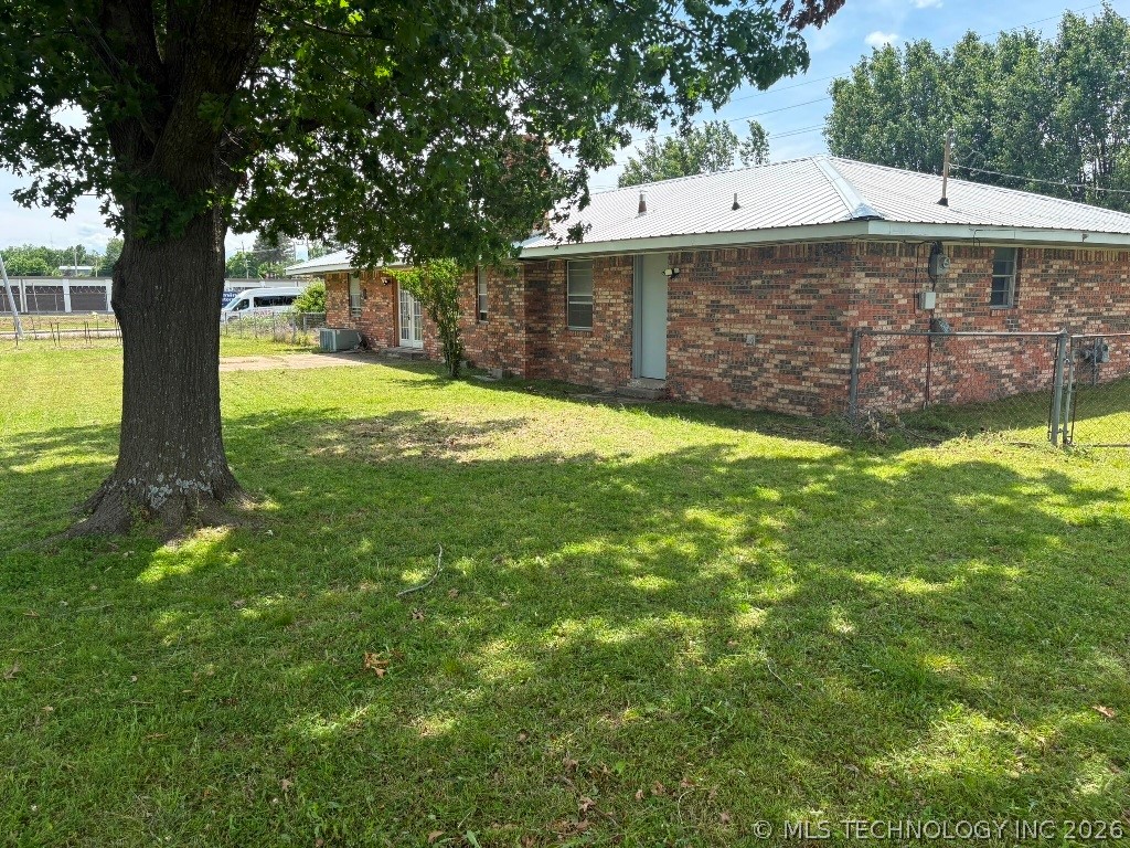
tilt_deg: -7.8
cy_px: 424
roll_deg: -0.3
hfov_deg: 67.3
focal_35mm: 26
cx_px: 565
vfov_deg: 53.1
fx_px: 849
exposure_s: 1/1337
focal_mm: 5.96
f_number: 1.6
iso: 64
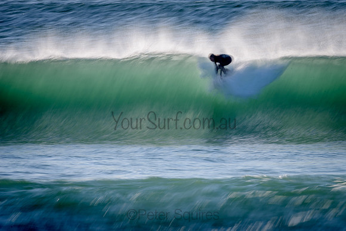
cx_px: 226
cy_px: 81
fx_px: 6284
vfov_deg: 2.1
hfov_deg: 3.2
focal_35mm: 654
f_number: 20
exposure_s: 1/6
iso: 31
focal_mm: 500
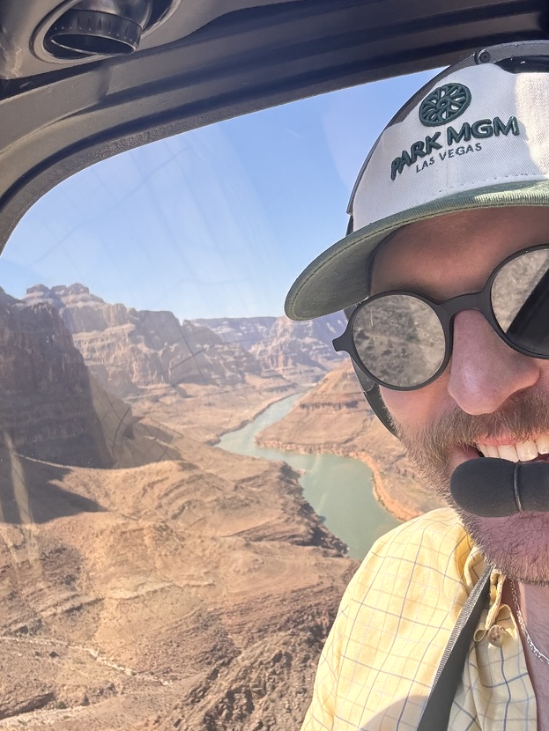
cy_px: 312
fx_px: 782
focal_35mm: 37
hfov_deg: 38.6
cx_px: 306
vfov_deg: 50.0
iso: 25
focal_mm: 2.69
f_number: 1.9
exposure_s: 1/196
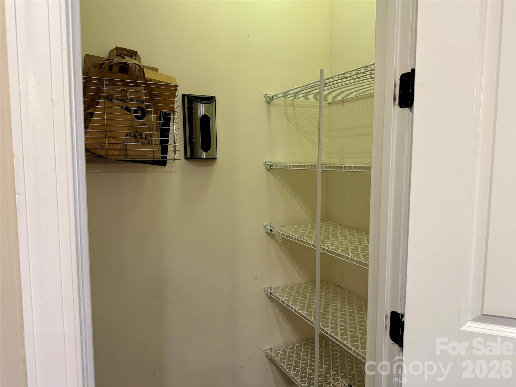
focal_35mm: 24
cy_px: 194
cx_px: 258
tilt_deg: -5.8
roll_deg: -0.7
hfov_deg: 71.6
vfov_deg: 56.8
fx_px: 358
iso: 250
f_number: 1.78
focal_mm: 6.76
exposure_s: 1/60
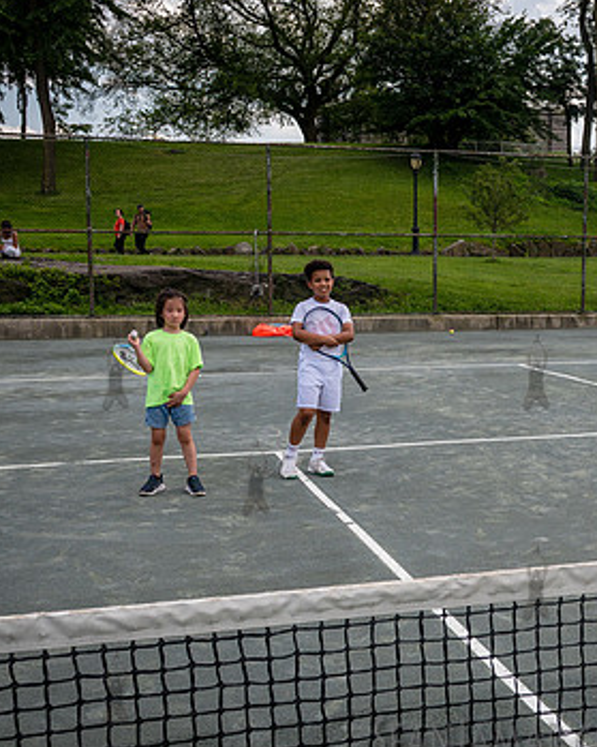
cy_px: 371
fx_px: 1127
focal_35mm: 51
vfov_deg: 36.7
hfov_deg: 29.0
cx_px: 480
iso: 250
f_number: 6.3
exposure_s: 1/640
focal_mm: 29
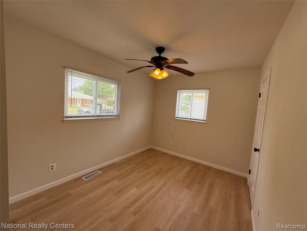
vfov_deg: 85.7
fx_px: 124
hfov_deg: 102.1
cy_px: 116
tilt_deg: -3.3
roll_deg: -3.6
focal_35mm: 14
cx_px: 154
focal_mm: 2.22
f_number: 2.2
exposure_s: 1/205
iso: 64
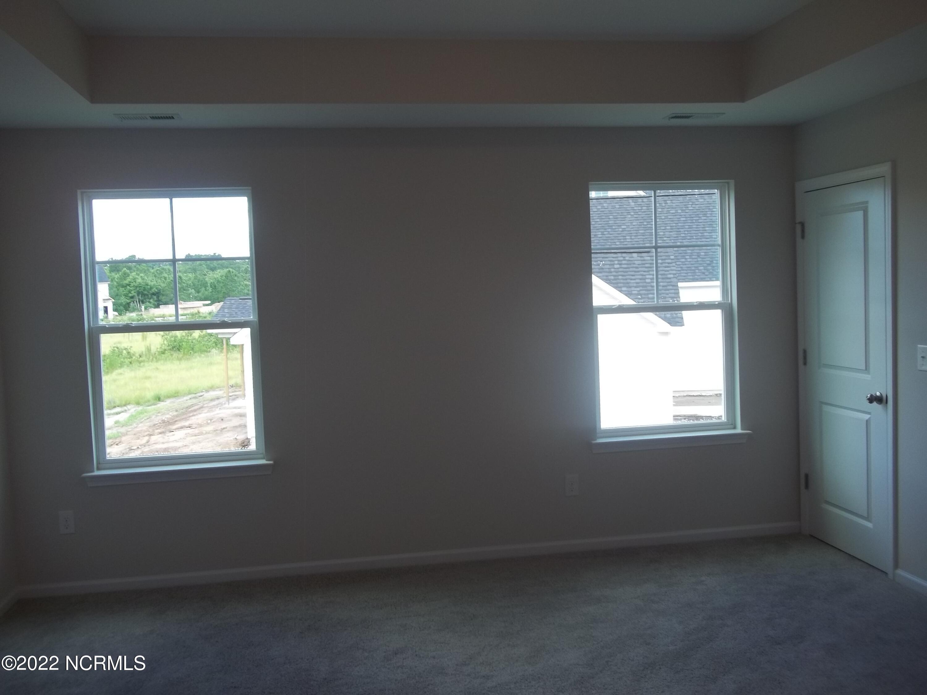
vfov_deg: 44.2
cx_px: 464
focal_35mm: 32
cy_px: 348
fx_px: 857
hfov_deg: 56.8
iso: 64
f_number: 2.9
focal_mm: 5.7
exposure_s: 1/60
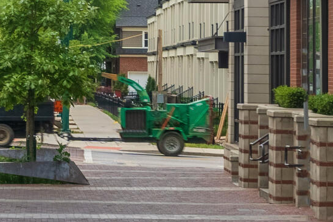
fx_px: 1776
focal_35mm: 192
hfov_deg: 10.2
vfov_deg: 7.1
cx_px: -236
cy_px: -102
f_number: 8
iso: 250
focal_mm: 35
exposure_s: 1/2000
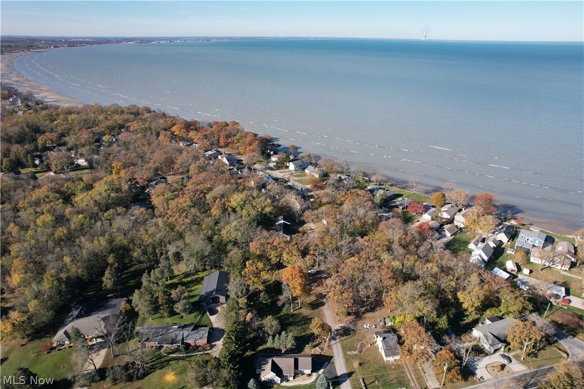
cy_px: 194
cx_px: 292
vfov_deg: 57.2
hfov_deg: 78.6
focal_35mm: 22
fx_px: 357
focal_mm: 8.38
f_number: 2.8
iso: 200
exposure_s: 1/500
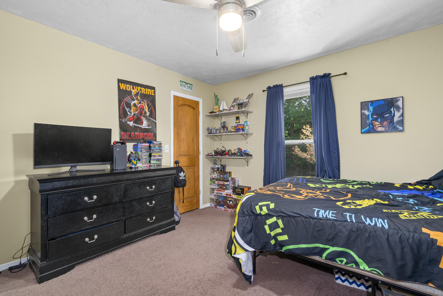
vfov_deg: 73.7
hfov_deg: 96.7
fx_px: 197
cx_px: 222
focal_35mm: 16
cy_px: 148
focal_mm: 16
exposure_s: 1/2.5
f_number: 9
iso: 1600
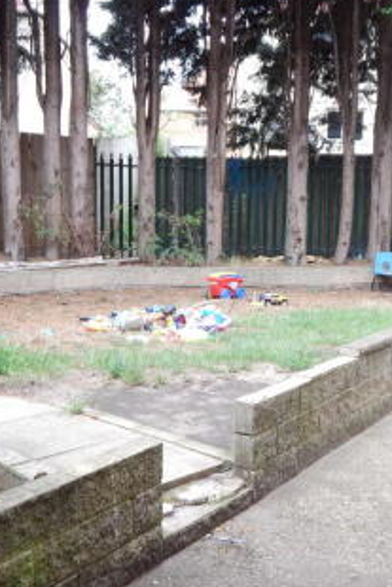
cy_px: 294
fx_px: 734
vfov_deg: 43.6
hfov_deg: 29.9
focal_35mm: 45
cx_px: 192
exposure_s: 1/50
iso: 125
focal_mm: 4
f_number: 3
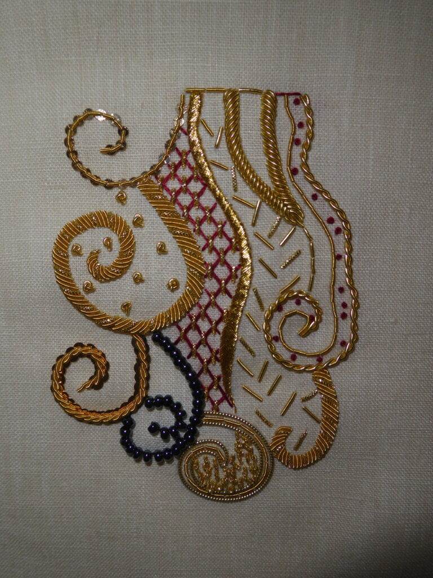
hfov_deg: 42.9
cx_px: 216
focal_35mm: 33
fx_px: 550
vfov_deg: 55.4
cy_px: 289
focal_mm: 5.8
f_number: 3.6
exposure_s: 1/60
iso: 100
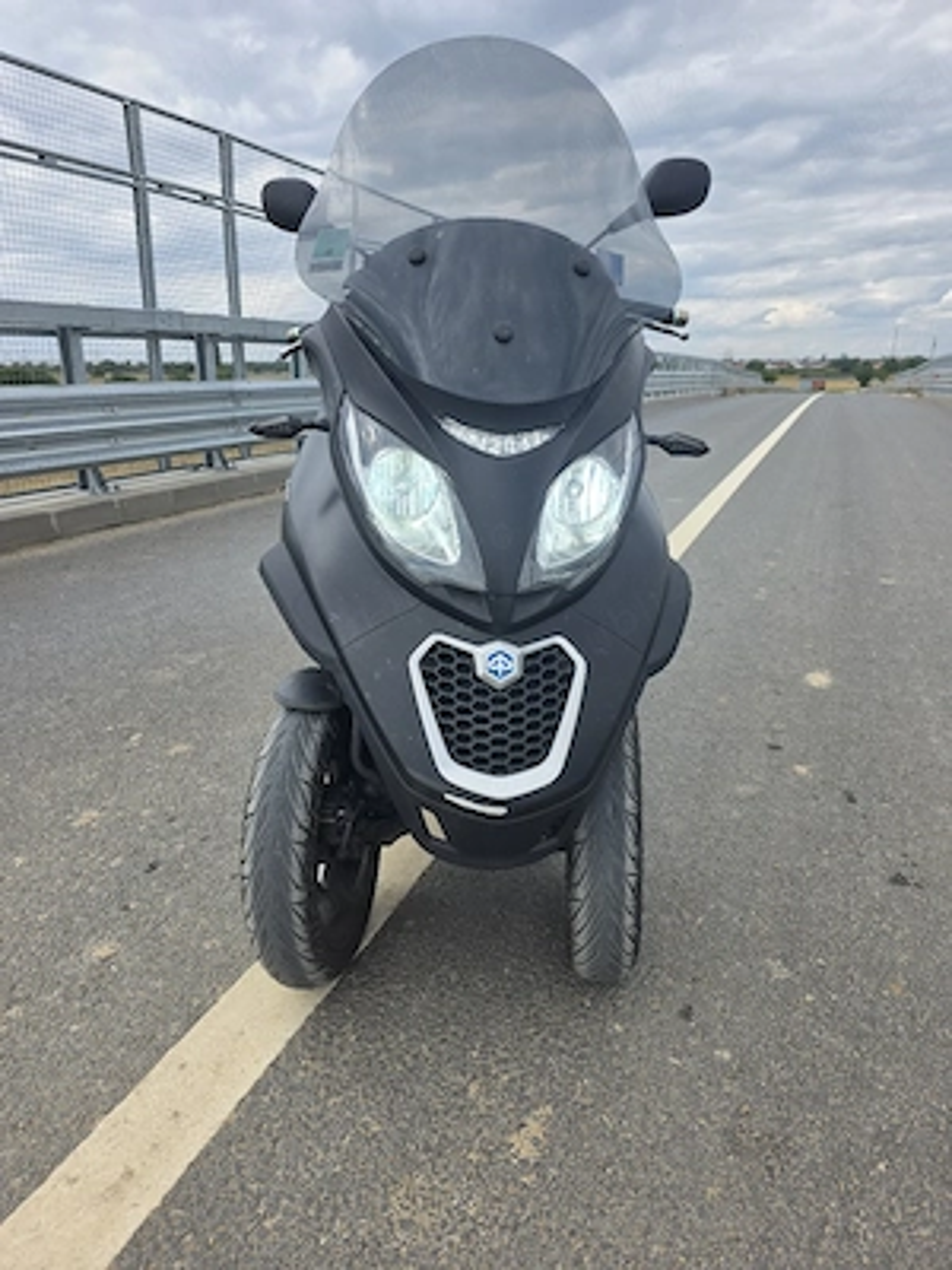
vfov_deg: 73.9
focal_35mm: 23
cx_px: 476
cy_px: 635
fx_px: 843
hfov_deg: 58.9
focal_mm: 6.3
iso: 80
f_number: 1.7
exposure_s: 1/5000
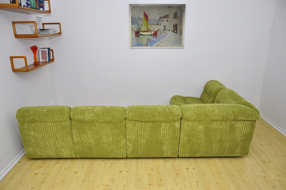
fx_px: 214
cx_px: 143
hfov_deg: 67.4
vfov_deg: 47.8
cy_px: 95
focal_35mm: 27
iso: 400
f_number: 4.5
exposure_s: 1/200
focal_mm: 18
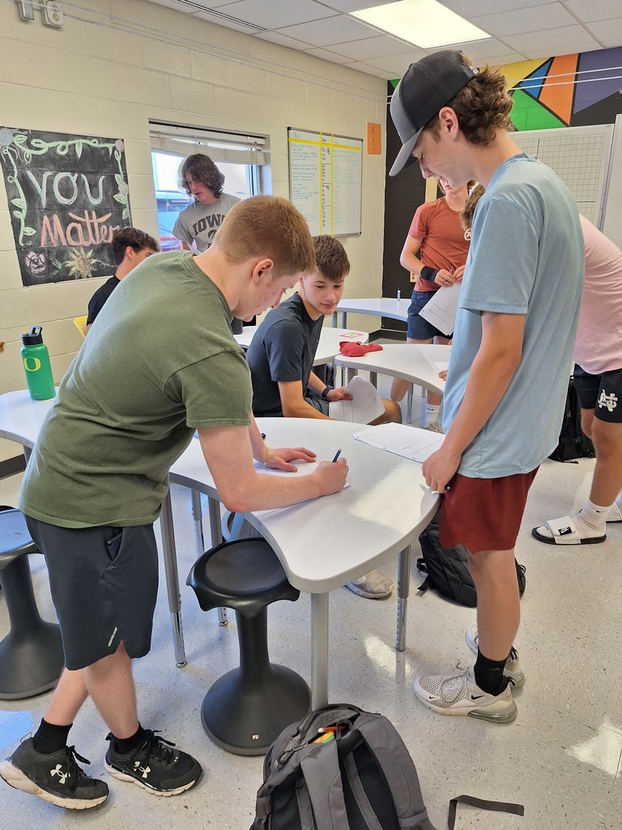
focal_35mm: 23
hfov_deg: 58.9
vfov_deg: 73.9
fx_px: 551
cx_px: 311
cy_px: 415
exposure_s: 1/120
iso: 80
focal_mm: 5.54
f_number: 1.8
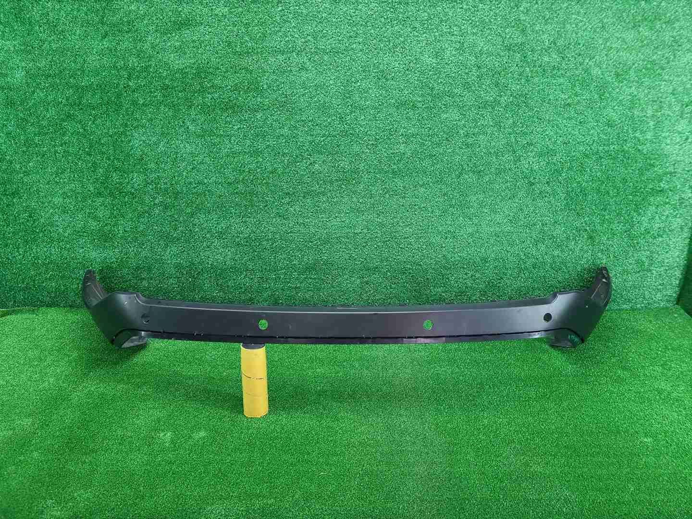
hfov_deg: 67.3
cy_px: 260
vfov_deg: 53.1
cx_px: 346
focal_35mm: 26
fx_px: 520
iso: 244
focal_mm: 5.4
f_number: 1.8
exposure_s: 1/50
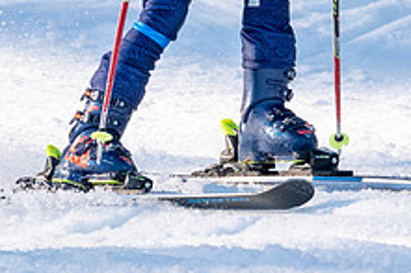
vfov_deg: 0.7
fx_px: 22177
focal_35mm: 1944
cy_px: -55
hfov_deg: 1.1
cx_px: 240
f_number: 8
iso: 1250
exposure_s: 1/2000
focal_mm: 560
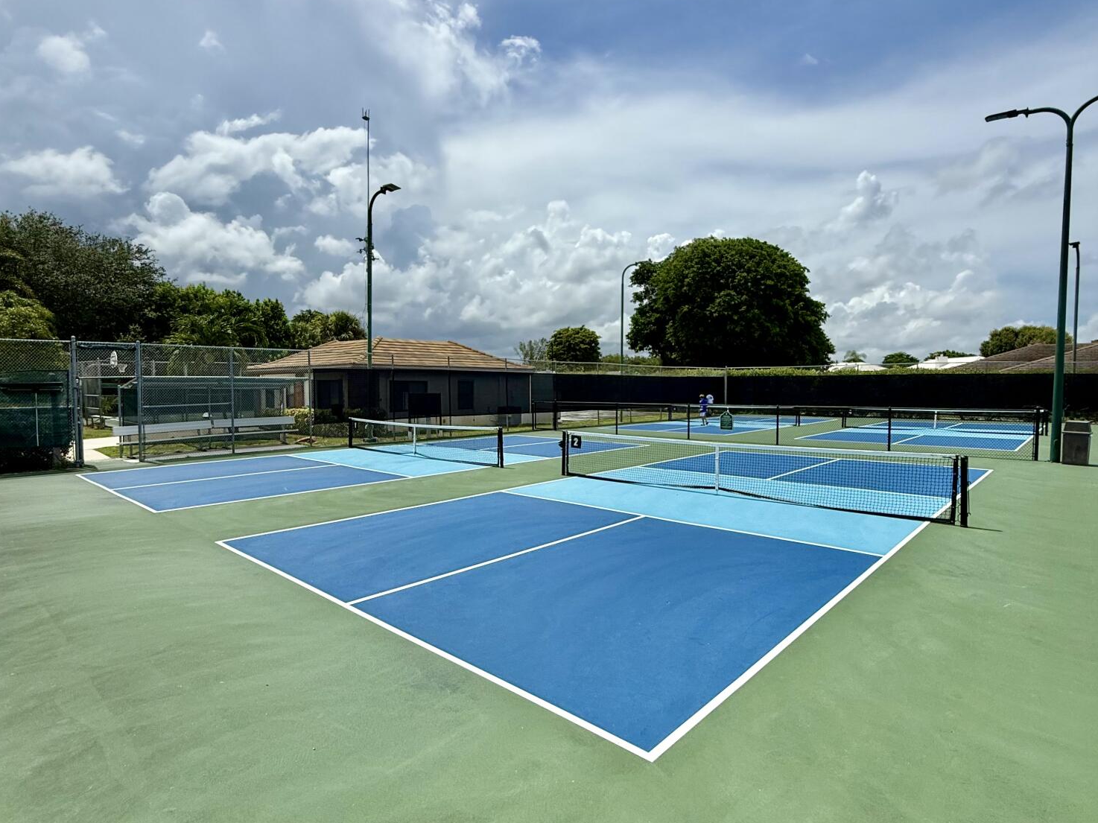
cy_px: 416
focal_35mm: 19
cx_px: 542
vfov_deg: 68.7
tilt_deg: -2.4
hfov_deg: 84.7
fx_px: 603
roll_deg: +0.3
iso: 50
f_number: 2.2
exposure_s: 1/5155
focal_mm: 2.22
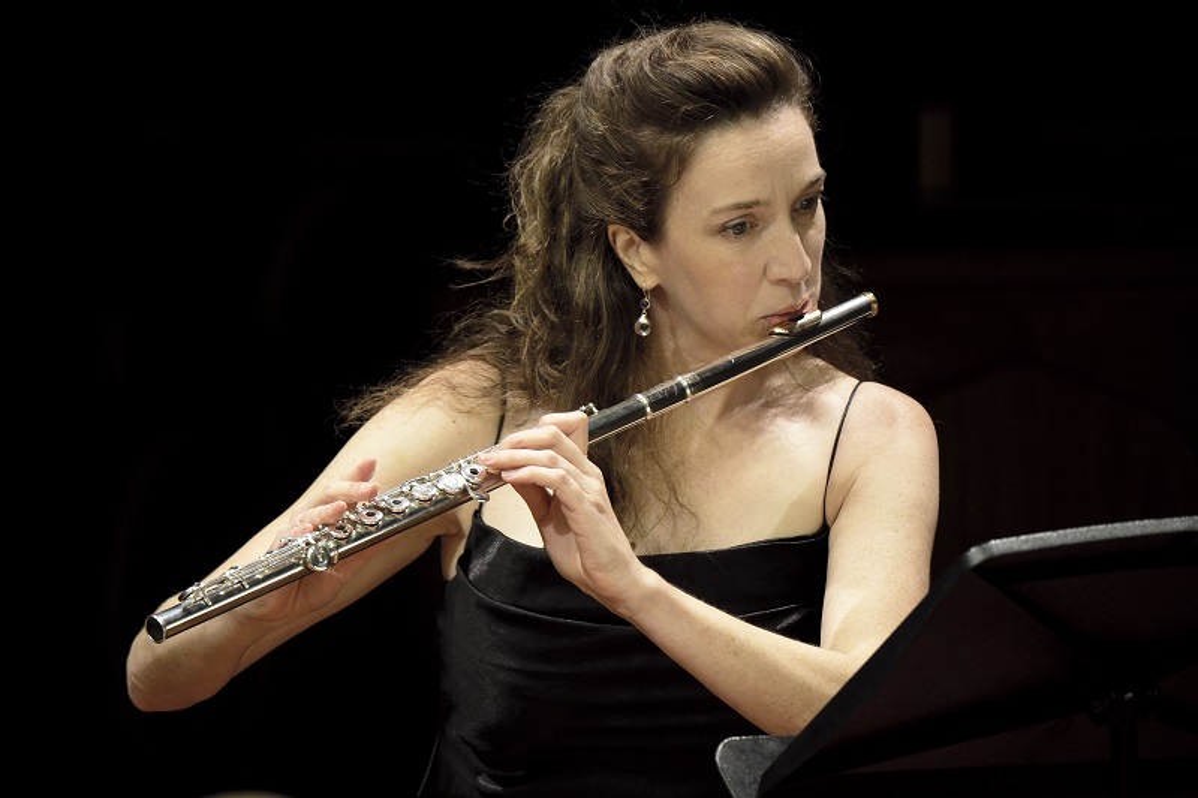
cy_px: 399
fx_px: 16135
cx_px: 599
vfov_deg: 2.8
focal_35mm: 485
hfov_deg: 4.3
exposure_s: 1/100
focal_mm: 323.2
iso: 2000
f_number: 5.4
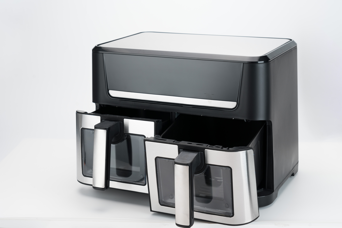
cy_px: 114
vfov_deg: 20.0
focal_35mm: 68
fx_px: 646
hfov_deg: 29.7
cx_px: 171
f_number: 8
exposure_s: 1/50
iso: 125
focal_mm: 68
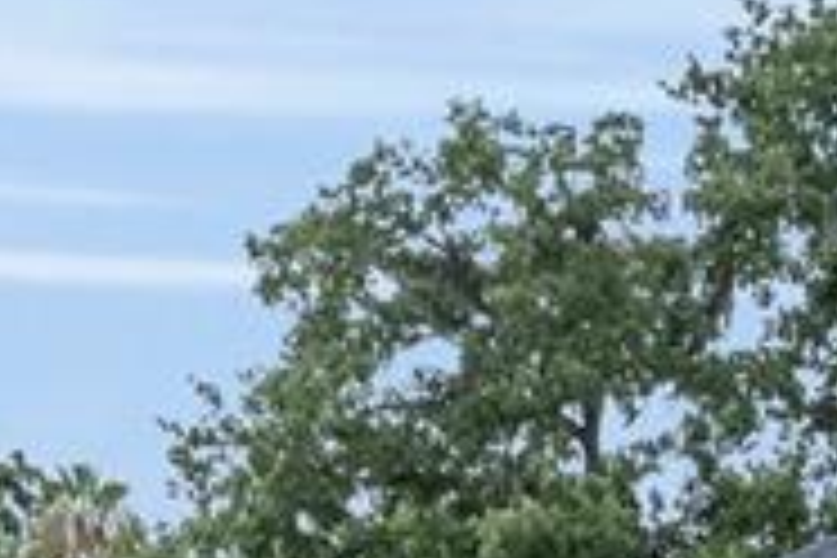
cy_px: 932
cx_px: 698
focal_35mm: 121
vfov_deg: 10.8
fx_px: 2813
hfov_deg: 16.8
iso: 100
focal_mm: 8.38
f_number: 2.8
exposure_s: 1/1250
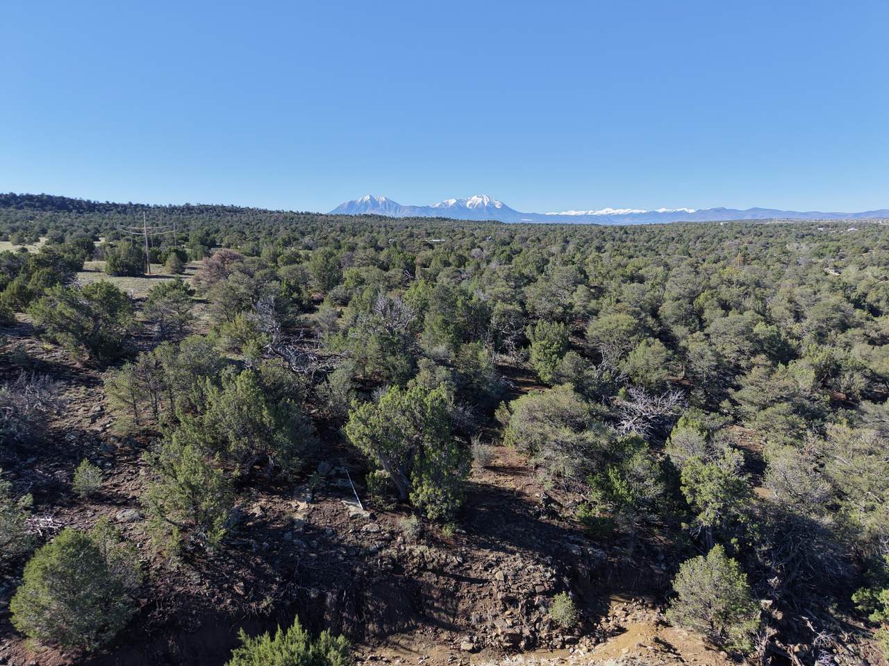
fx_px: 616
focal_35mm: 24
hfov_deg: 71.6
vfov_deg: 56.8
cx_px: 444
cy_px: 333
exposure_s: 1/4000
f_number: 1.8
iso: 400
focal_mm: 8.67
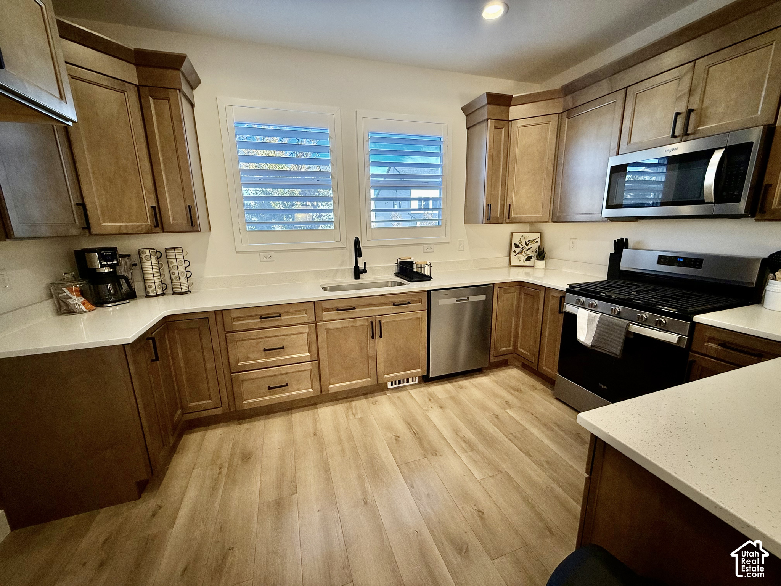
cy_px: 293
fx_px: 316
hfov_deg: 102.1
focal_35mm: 14
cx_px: 390
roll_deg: +0.9
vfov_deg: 85.7
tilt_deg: -11.7
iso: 125
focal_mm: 2.22
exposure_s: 1/120
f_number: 2.2
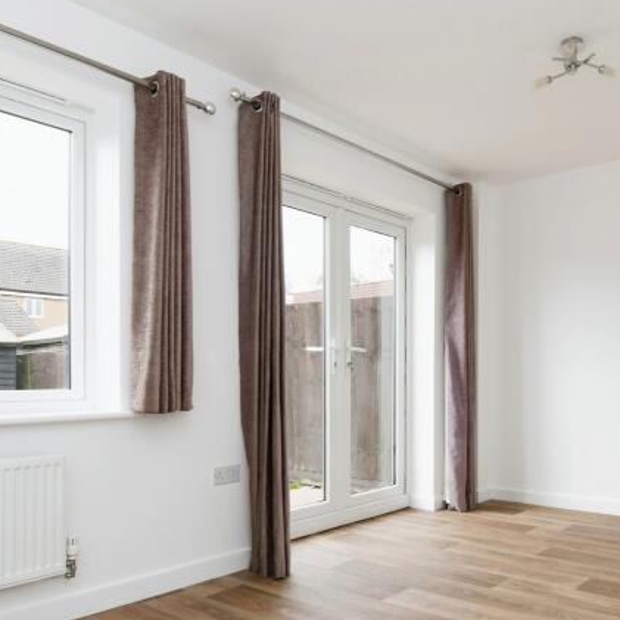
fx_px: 628
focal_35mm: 31
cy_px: 370
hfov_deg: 51.9
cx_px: 393
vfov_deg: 52.2
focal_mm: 15
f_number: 10
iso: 640
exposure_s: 1/160
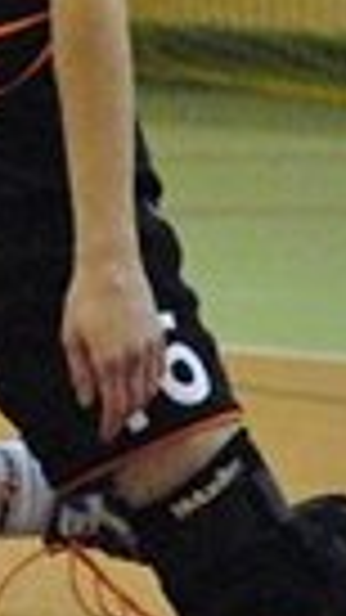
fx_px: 17601
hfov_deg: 1.1
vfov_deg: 2.0
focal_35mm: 1078
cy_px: 200
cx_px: -440
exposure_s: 1/200
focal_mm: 145
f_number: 5
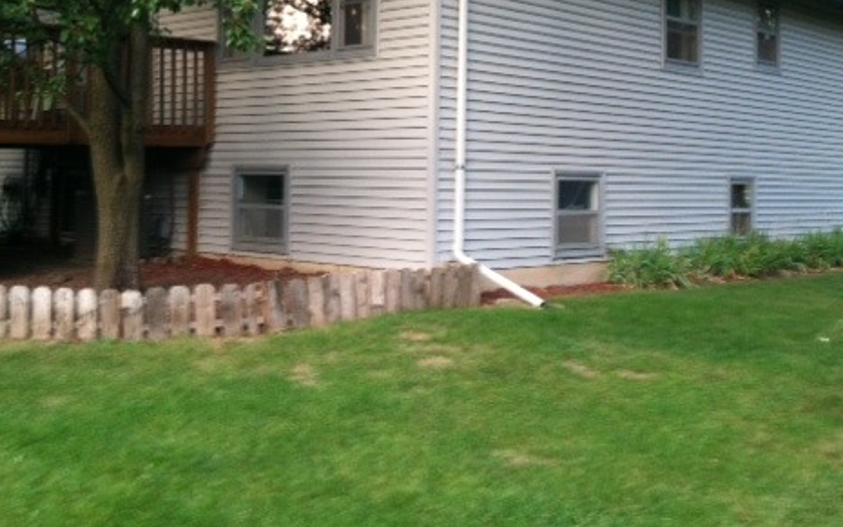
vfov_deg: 24.9
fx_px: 1172
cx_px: 375
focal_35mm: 51
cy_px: 101
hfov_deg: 39.5
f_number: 2.8
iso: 80
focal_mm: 3.85
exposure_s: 1/15
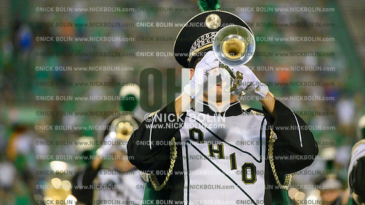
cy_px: 99
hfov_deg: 10.1
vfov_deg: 5.7
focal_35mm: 213
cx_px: 185
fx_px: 2061
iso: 10000
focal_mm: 200
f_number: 4
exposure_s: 1/1000
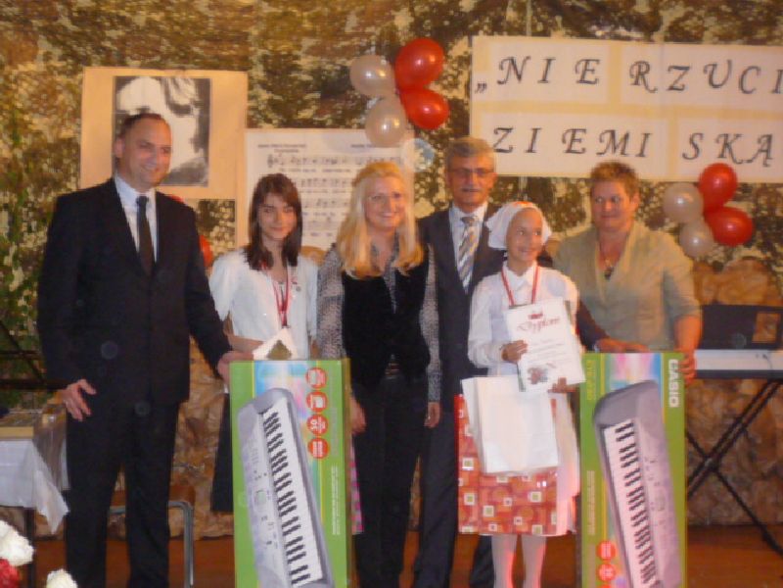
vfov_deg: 27.5
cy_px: 294
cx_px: 392
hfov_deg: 36.2
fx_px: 1199
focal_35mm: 53
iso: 320
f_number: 3.3
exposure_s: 1/8
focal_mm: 5.2
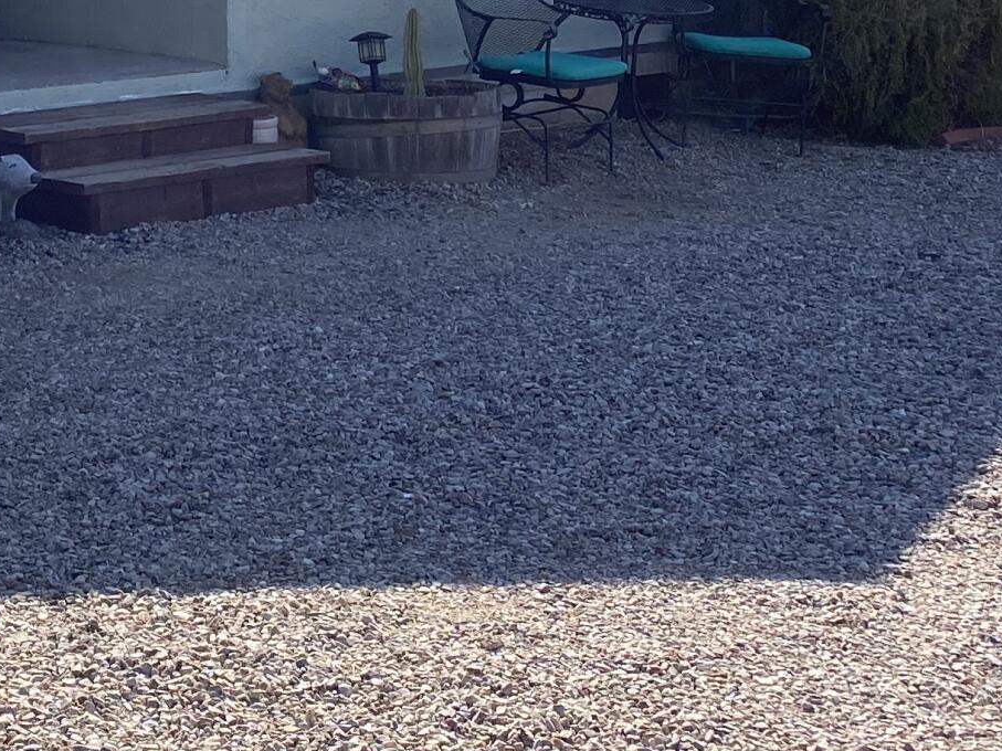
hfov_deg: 21.0
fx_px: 2489
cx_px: -246
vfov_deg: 16.7
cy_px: -65
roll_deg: +0.1
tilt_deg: -2.6
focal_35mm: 86
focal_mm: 4.25
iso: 32
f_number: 1.8
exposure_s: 1/2571
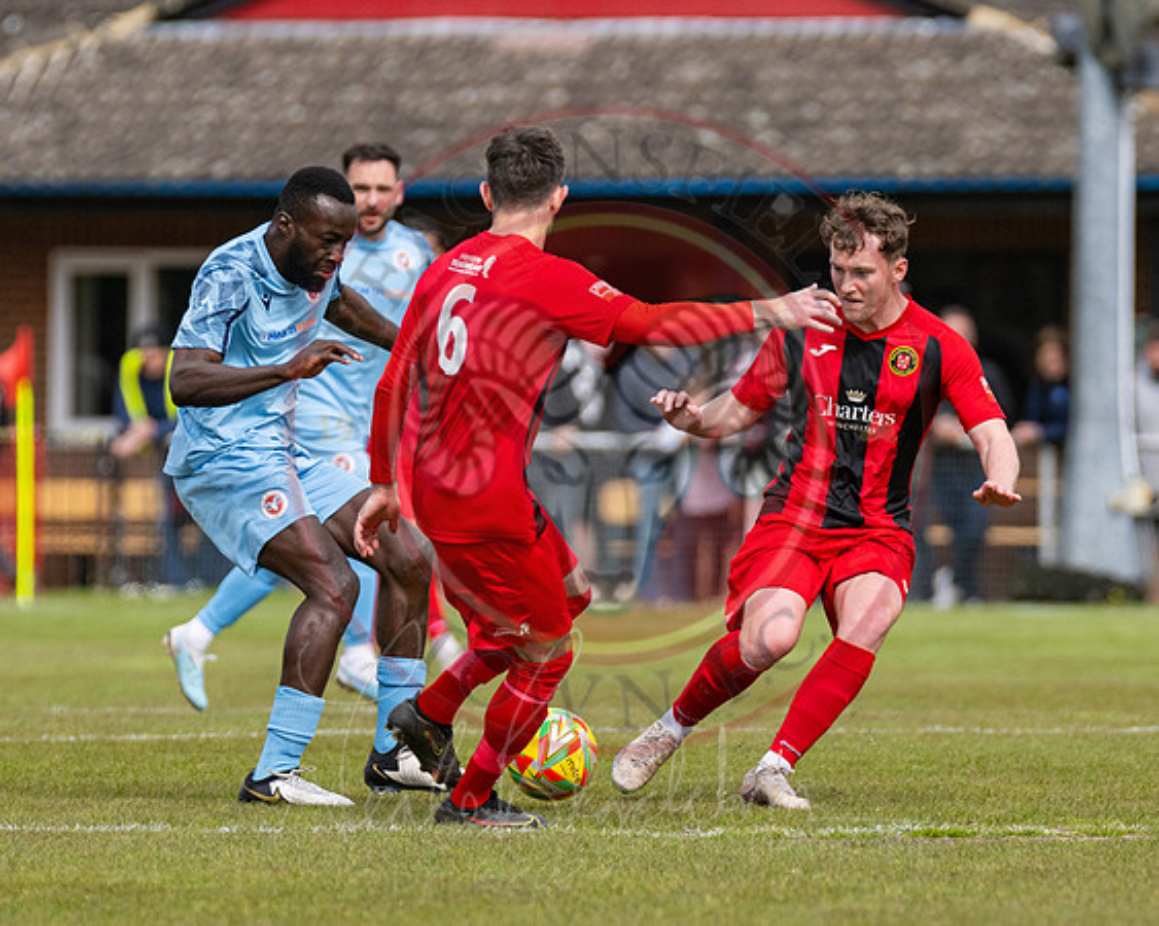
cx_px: 513
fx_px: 22110
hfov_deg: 3.0
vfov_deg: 2.4
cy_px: 452
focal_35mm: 645
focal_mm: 270
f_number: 4
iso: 400
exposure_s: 1/3200
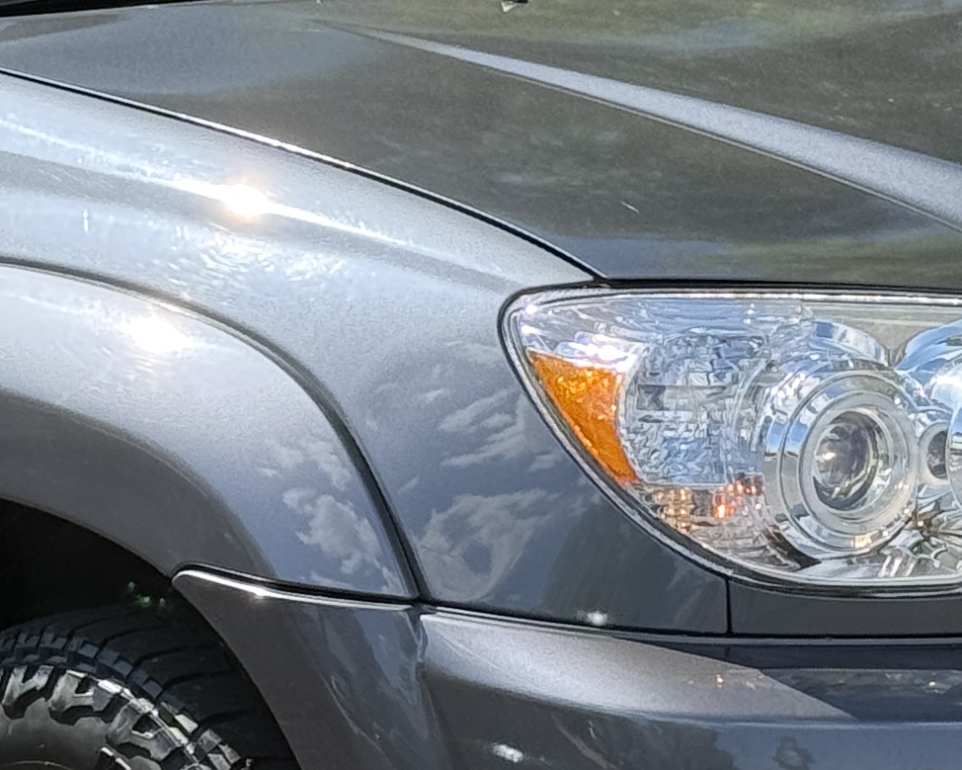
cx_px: 368
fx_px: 5523
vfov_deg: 8.0
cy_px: 457
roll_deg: +2.3
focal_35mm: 194
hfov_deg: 10.0
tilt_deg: -6.1
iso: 80
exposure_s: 1/2494
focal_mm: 6.76
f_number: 1.78
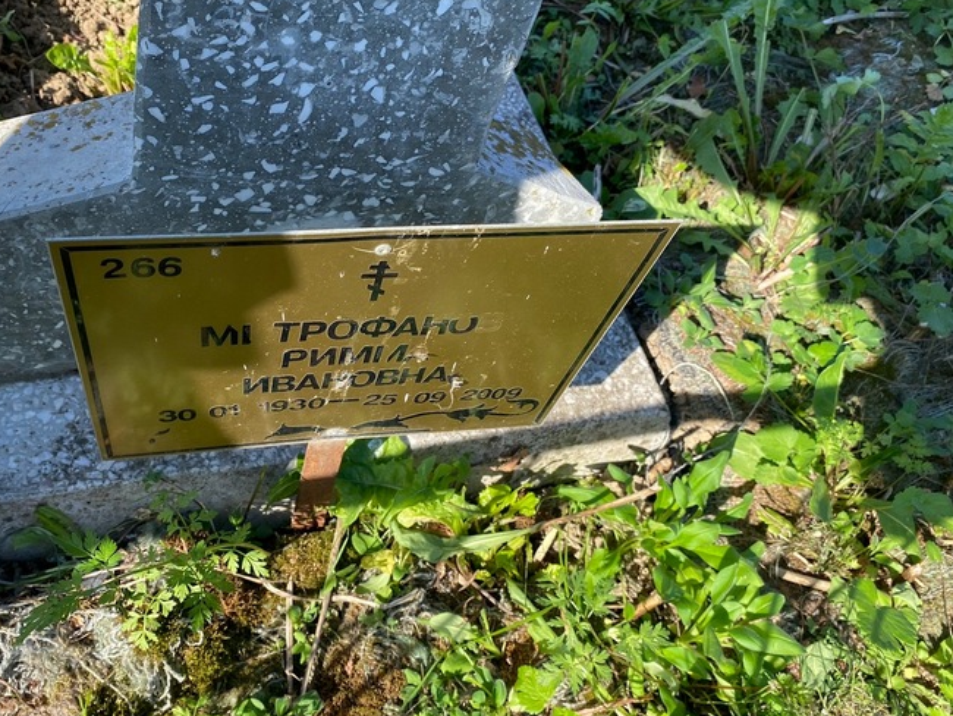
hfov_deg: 56.5
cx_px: 391
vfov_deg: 44.2
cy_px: 340
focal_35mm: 32
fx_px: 881
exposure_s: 1/733
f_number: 1.8
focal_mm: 4.25
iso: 32
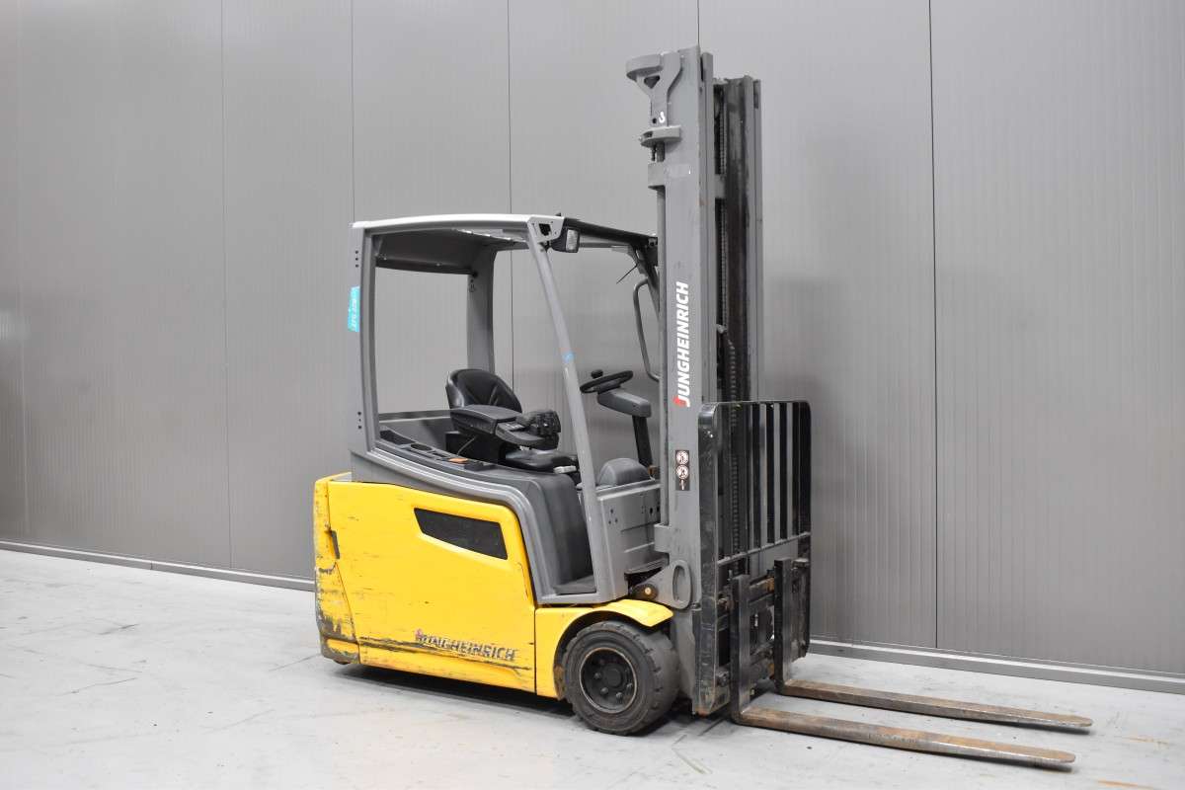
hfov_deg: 55.1
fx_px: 1136
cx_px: 592
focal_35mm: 34
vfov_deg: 38.4
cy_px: 395
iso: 1600
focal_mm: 23
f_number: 5
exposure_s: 1/30
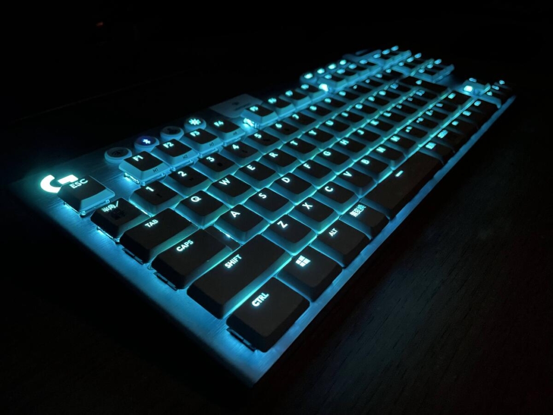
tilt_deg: -32.1
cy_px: 208
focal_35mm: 26
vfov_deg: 53.1
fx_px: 415
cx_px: 276
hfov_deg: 67.3
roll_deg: -0.6
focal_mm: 4.2
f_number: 1.6
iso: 800
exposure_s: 1/7
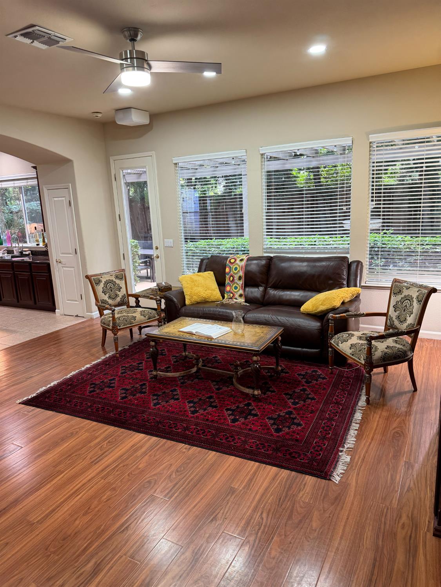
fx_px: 407
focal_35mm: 24
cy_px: 294
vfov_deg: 71.6
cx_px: 220
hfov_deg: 56.8
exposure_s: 1/60
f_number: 1.78
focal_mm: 6.76
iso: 200
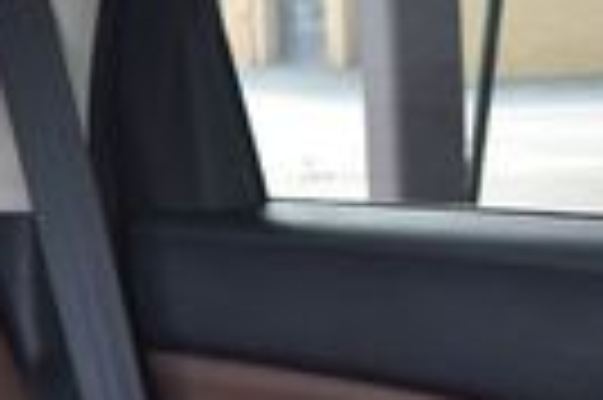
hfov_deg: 13.1
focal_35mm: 129
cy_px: 220
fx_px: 2158
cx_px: -706
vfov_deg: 10.6
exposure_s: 1/80
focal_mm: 18
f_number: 4.5
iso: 400
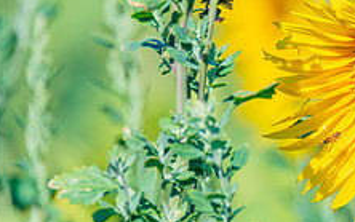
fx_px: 15449
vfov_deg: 0.8
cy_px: 117
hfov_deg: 1.3
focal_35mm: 1596
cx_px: 454
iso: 800
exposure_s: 1/3200
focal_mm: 600
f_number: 6.3
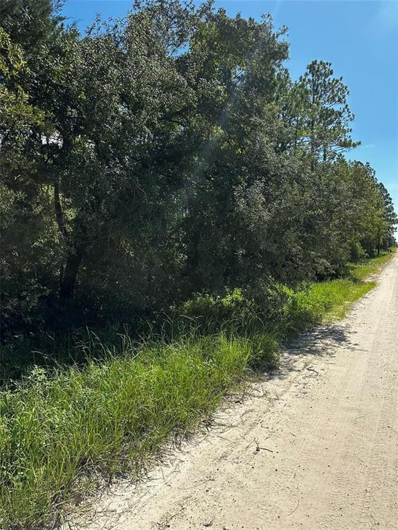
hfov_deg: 56.8
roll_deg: -1.7
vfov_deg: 71.6
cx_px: 199
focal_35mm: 24
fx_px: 368
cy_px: 265
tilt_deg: +1.5
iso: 80
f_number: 1.78
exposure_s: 1/3597
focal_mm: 6.86
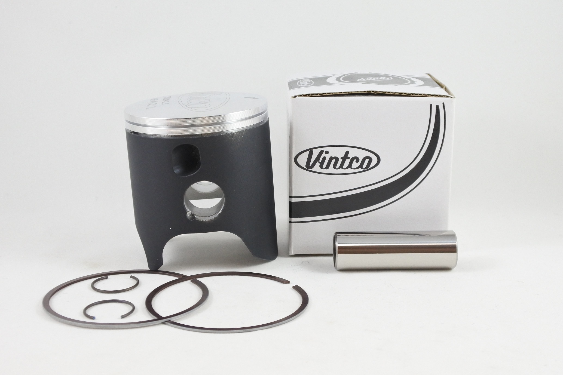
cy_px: 188
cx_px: 282
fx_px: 704
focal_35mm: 45
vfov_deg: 29.9
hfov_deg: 43.6
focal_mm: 16.8
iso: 640
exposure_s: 1/125
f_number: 4.5
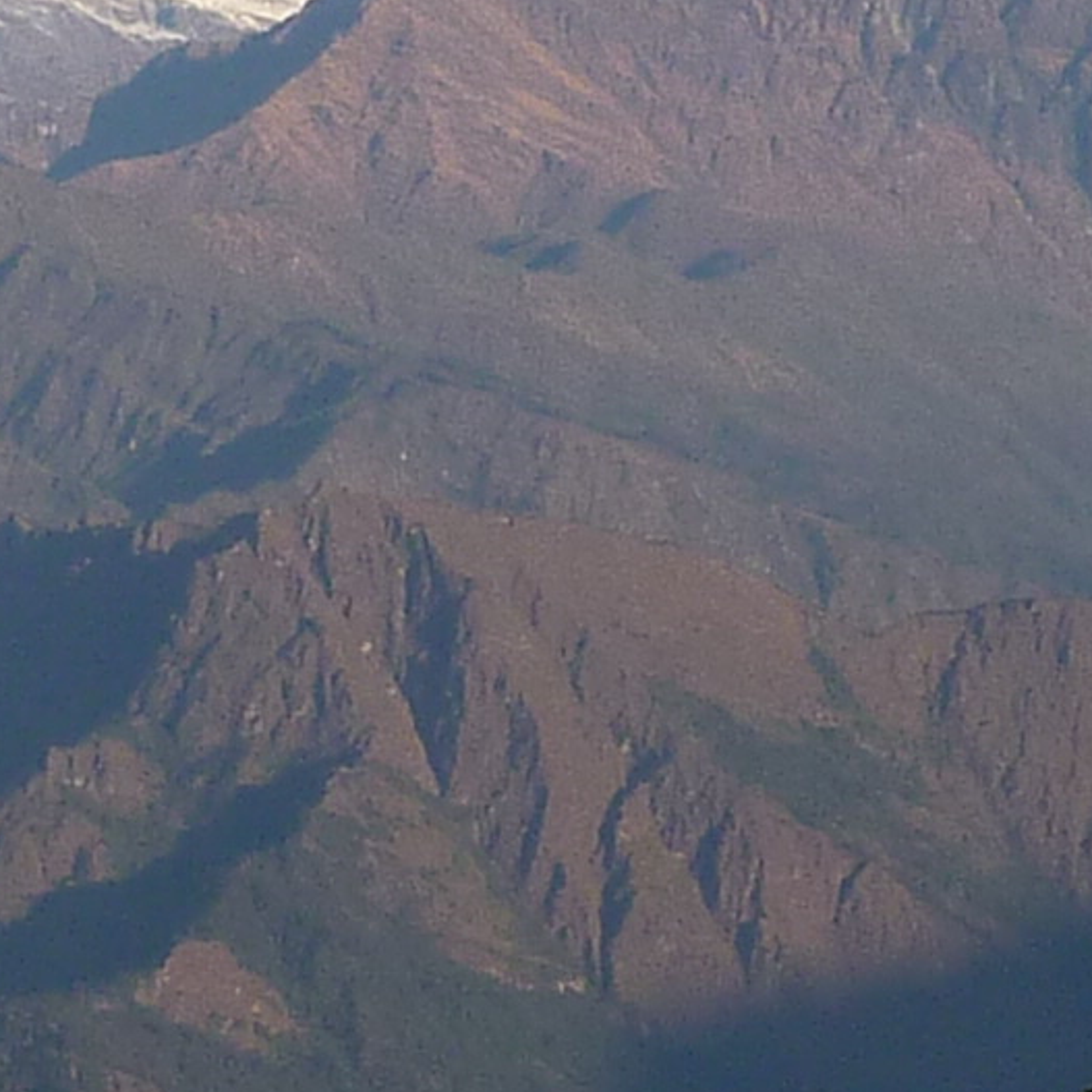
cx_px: 402
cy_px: -205
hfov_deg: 6.4
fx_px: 9815
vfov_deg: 6.3
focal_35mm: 275
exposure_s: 1/500
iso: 80
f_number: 4.5
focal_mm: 7.3
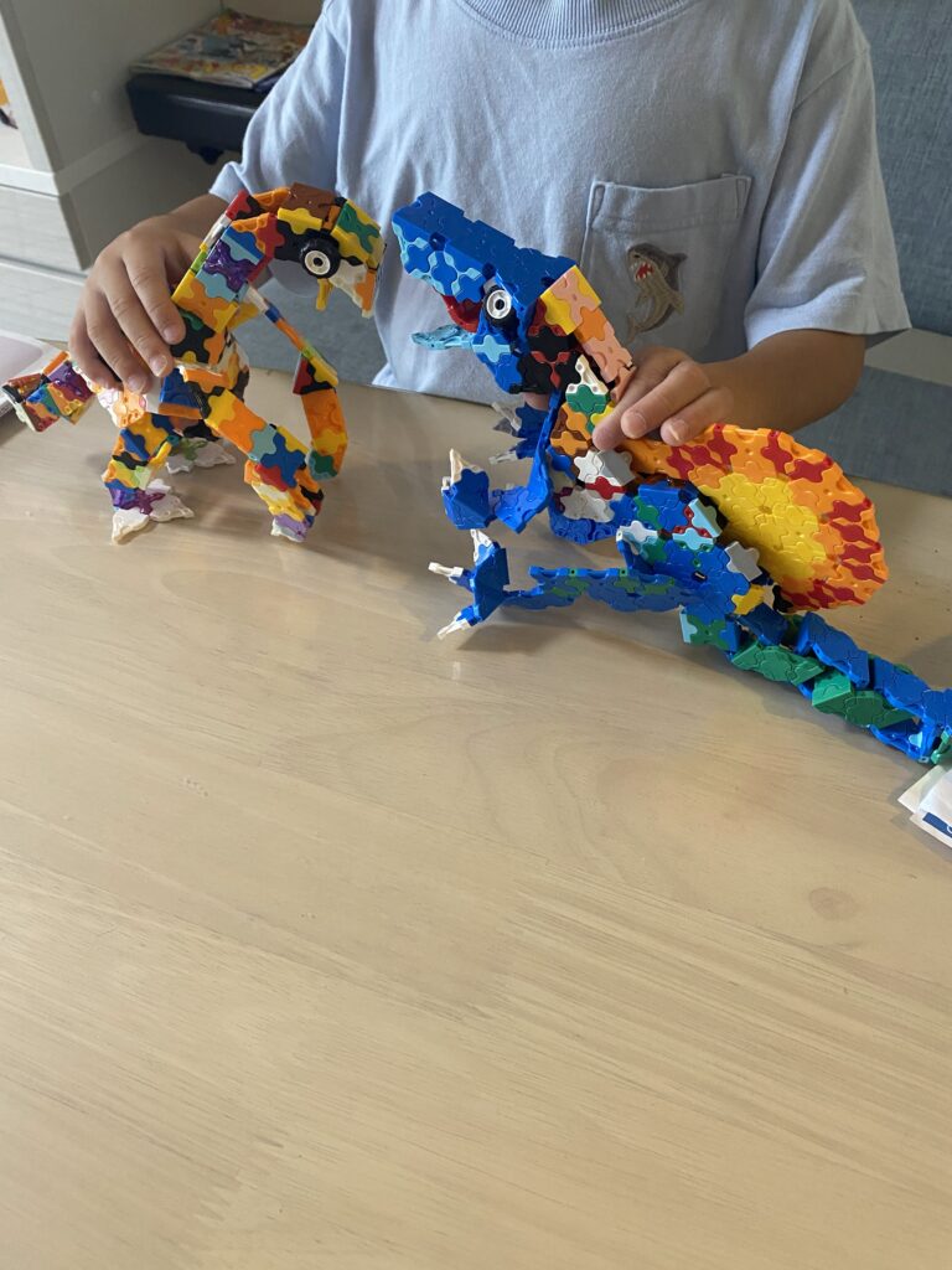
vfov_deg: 67.3
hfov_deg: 53.1
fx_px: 953
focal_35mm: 26
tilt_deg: -46.7
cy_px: 635
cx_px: 476
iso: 200
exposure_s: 1/50
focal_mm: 4.25
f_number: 1.8
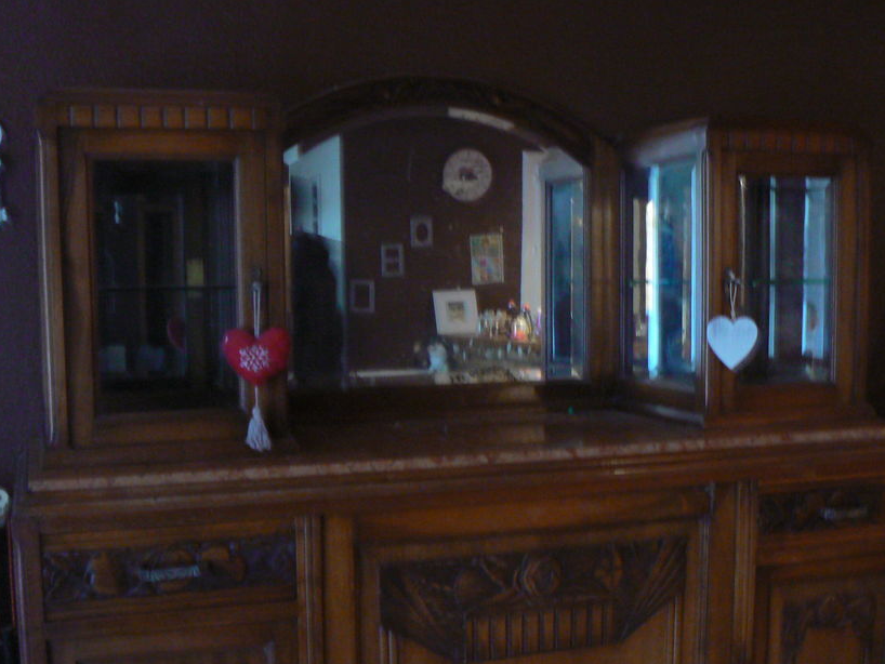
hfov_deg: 42.9
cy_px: 404
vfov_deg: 32.8
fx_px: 1125
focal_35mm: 44
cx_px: 466
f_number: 2.8
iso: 200
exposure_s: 1/4
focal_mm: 6
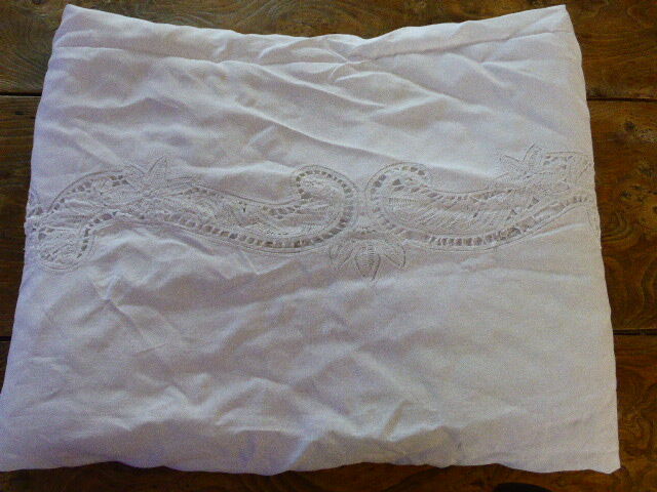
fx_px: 588
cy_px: 246
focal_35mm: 31
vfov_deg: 45.4
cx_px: 328
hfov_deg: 58.4
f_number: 3.6
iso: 800
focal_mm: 5.4
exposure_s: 1/40
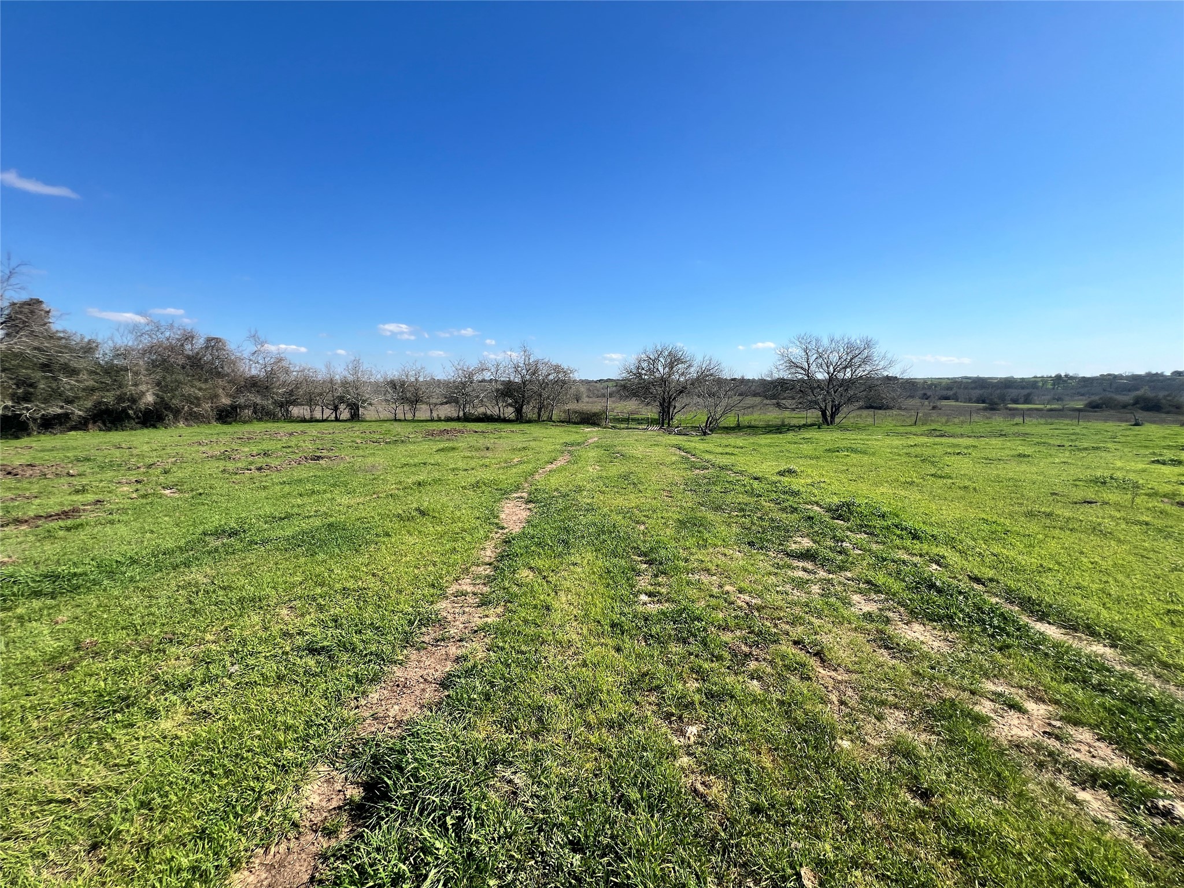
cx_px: 592
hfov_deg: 106.2
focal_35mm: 13
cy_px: 444
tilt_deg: -7.7
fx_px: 445
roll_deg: +0.0
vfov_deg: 89.9
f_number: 1.8
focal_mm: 1.57
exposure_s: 1/1727
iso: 32
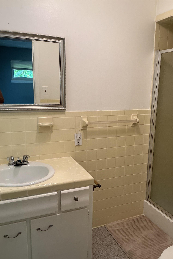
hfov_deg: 42.2
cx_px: 100
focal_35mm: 31
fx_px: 224
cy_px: 133
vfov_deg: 60.3
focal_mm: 3
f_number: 1.8
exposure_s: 1/60
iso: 64
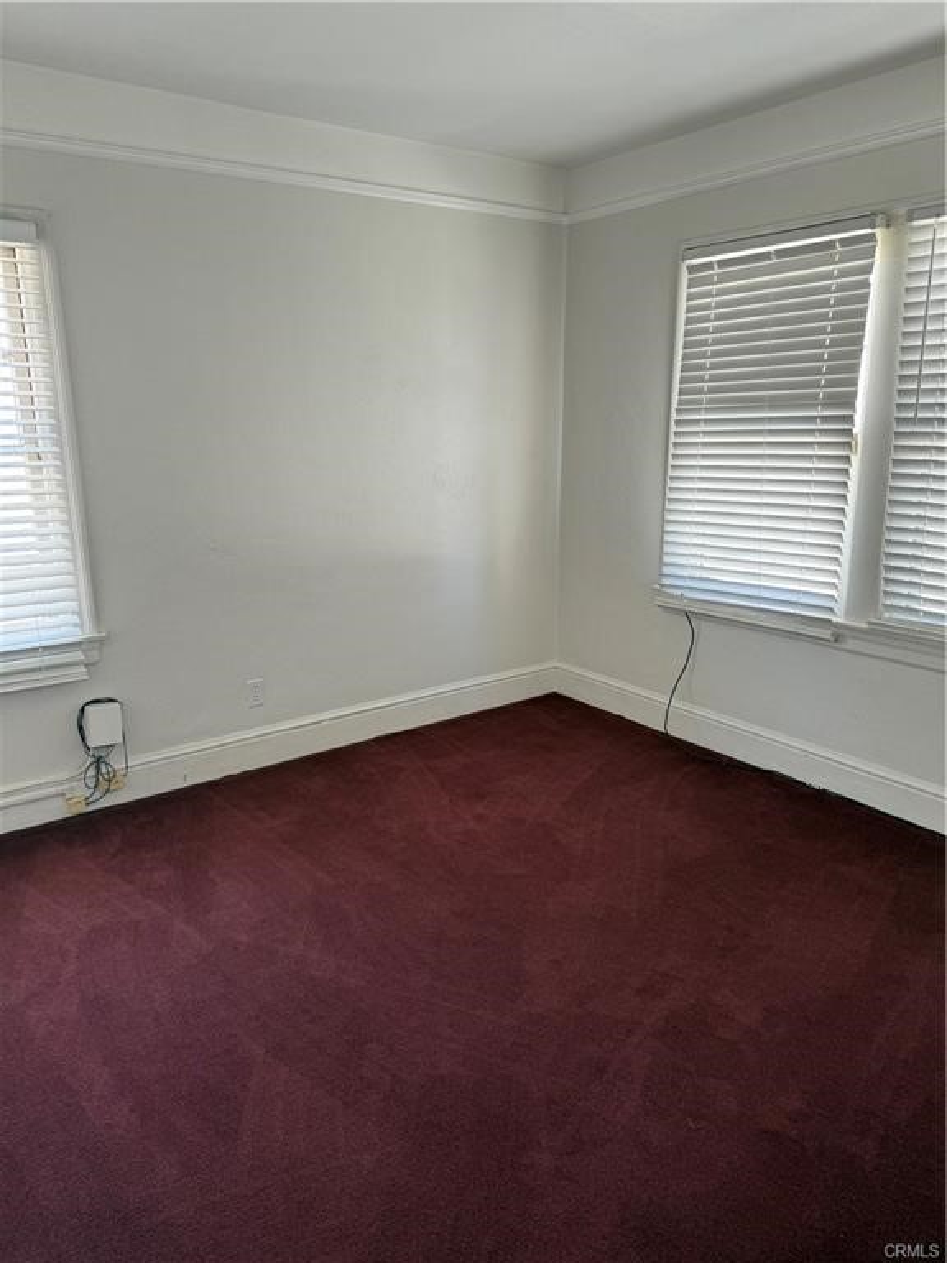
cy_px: 632
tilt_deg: -12.6
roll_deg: +1.1
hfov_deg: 56.8
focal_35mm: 24
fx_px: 875
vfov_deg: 71.6
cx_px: 474
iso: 100
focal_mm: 6.76
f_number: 1.78
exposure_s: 1/121
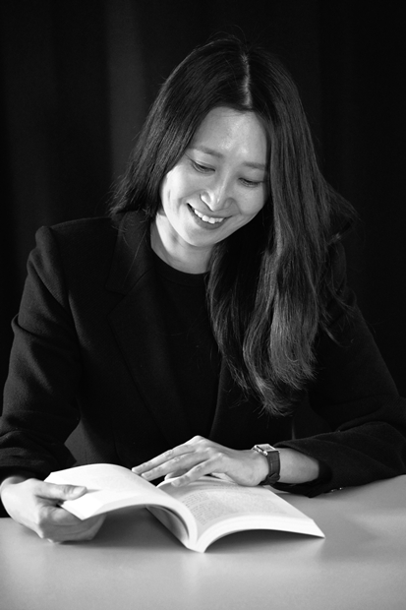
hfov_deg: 11.4
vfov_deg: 17.1
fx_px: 2031
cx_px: 203
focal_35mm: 120
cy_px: 305
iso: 3200
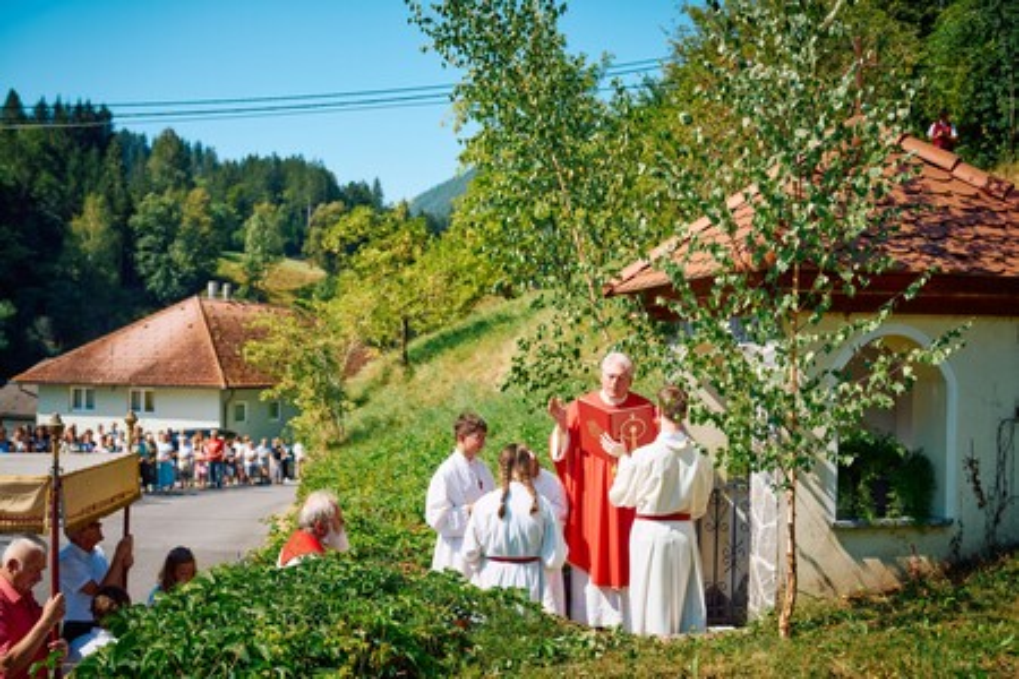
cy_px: 340
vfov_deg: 37.9
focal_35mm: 35
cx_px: 510
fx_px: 991
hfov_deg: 54.4
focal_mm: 35
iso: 100
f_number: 2.8
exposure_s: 1/1600
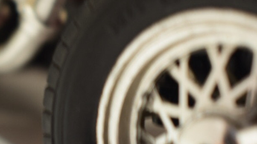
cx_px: 118
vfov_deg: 8.5
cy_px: 128
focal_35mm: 142
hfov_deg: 15.1
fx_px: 968
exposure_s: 1/3
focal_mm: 34
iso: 100
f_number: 5.6
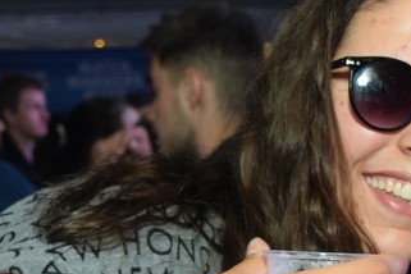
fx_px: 1187
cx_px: 289
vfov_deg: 12.9
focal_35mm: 104
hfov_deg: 19.5
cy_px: 307
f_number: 3.8
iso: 1600
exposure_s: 1/40
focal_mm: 22
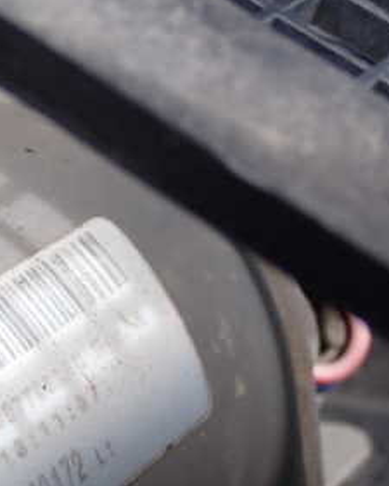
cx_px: 7
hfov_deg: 11.8
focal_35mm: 129
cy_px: 382
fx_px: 1855
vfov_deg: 14.8
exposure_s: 1/160
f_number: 5
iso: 100
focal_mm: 11.09
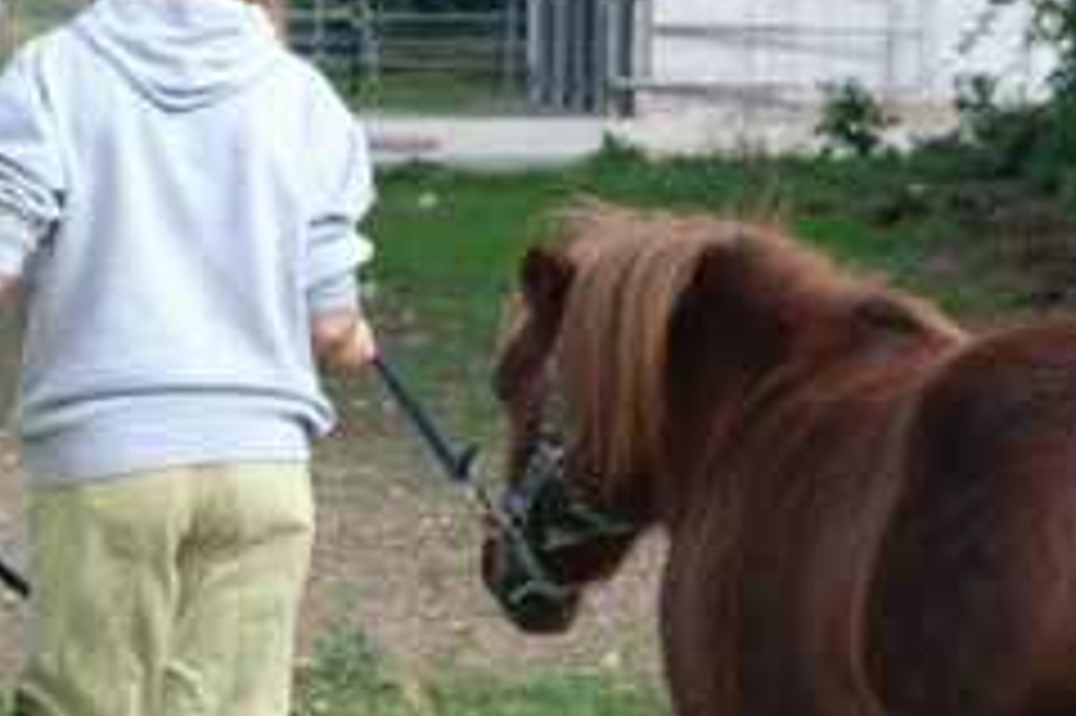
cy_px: 545
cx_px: 365
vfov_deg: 6.5
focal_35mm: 211
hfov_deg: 9.8
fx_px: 6302
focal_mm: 56
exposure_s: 1/180
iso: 80
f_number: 5
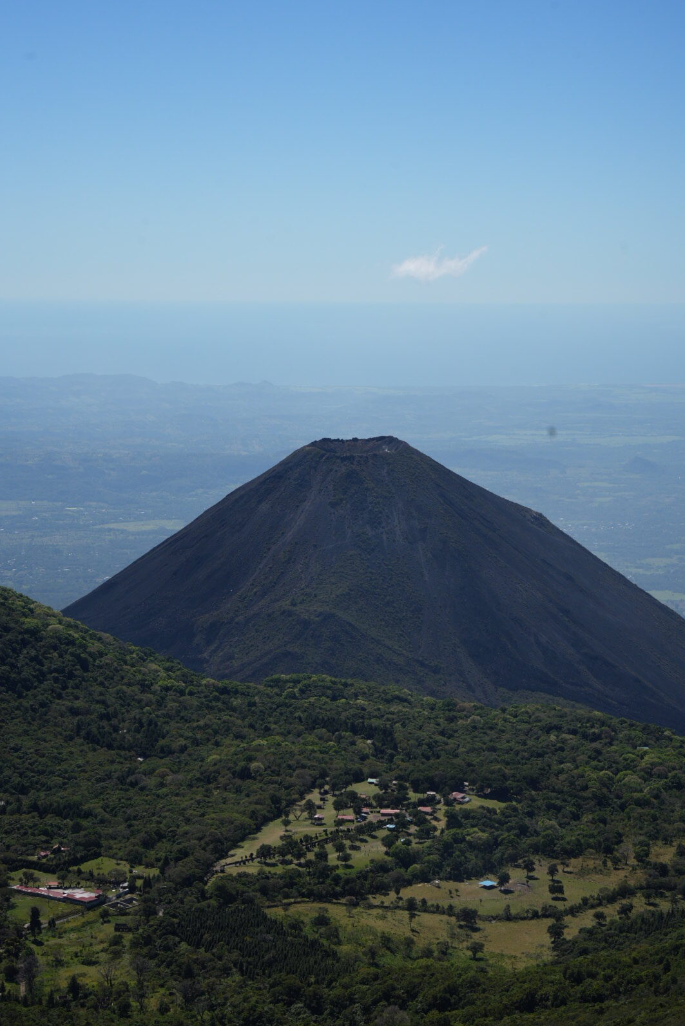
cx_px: 343
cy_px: 515
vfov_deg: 28.5
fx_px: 2026
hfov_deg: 19.2
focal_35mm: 71
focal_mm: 70
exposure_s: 1/2500
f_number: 10
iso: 800
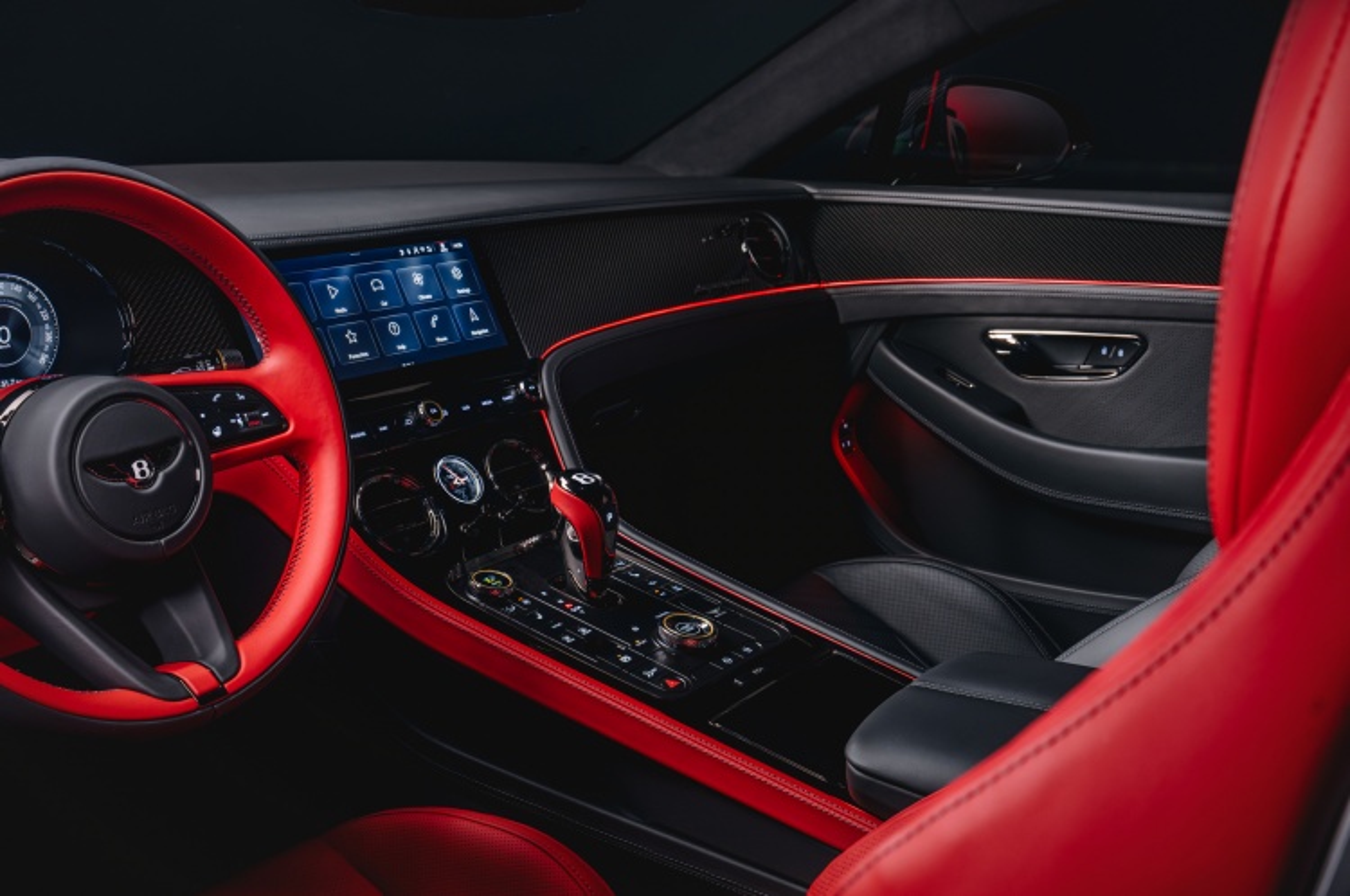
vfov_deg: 31.1
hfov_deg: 45.5
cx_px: 675
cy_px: 448
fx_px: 1610
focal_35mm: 43
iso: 100
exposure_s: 6
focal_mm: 43
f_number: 9
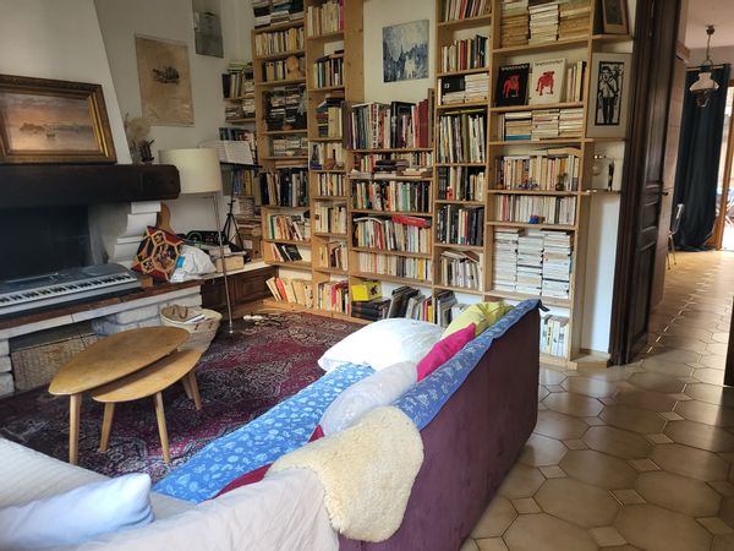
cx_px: 367
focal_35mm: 26
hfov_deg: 67.3
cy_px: 276
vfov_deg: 53.1
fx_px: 551
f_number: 1.8
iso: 400
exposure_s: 1/50
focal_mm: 5.4
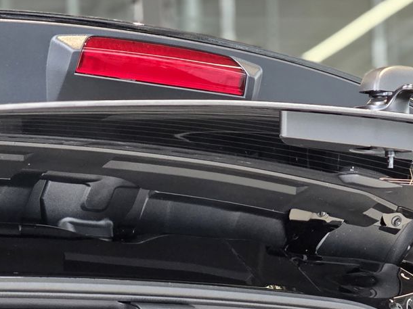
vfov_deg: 8.1
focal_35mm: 181
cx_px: 180
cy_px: 390
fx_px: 2159
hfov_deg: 10.9
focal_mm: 7.9
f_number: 2.4
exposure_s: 1/100
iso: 320
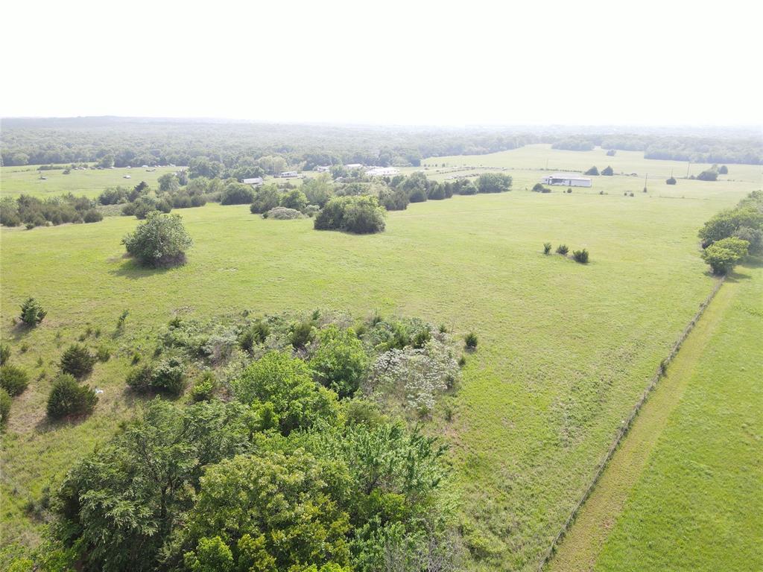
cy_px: 286
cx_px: 382
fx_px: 529
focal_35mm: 24
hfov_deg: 71.6
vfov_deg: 56.8
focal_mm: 4.5
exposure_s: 1/240
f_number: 2.8
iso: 100
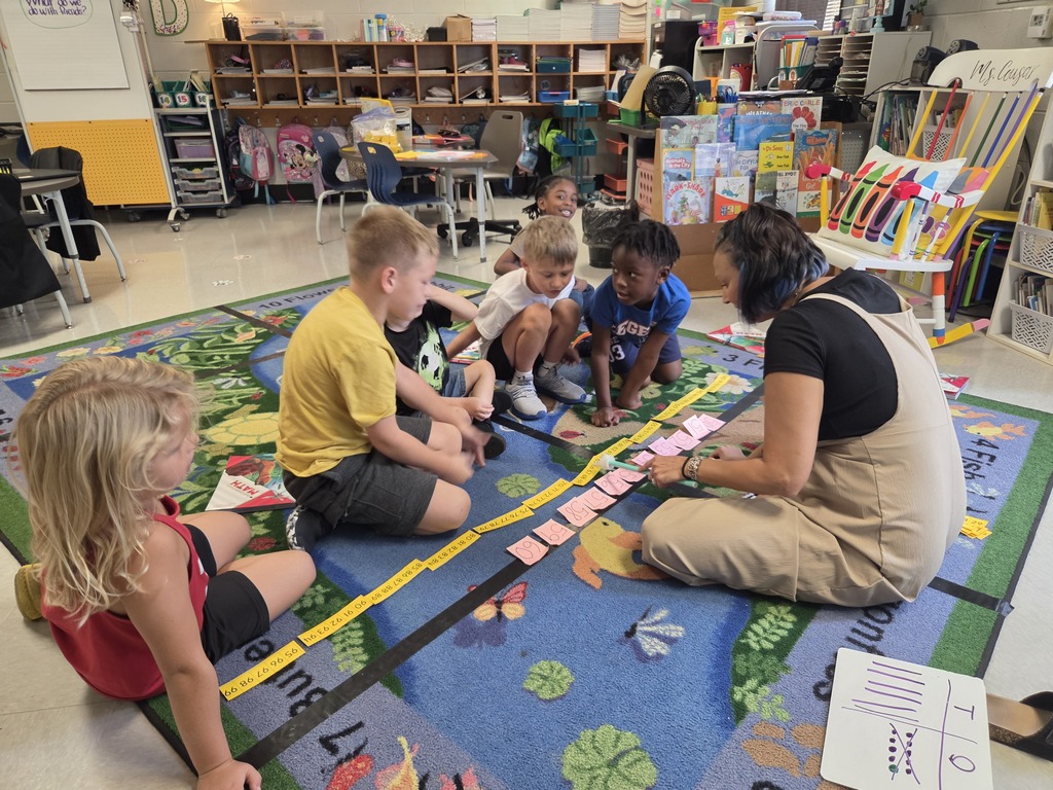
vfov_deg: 58.9
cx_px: 526
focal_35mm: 23
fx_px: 700
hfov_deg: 73.9
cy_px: 395
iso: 250
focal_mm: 5.4
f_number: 1.8
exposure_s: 1/60
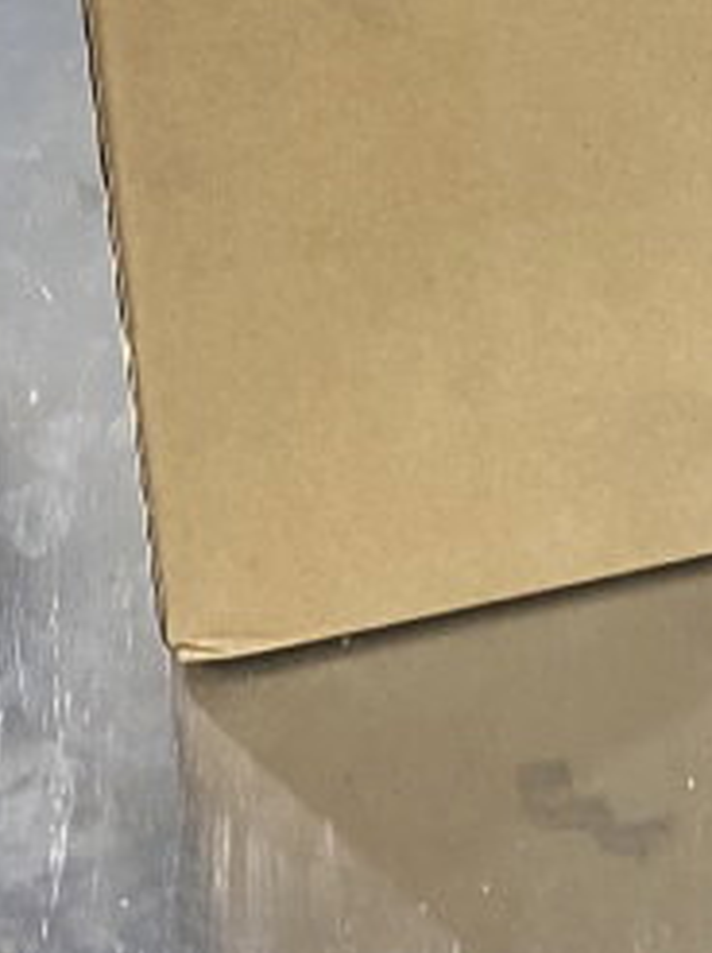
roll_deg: +2.8
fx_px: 2363
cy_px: -544
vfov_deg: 19.4
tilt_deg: -22.9
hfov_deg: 17.0
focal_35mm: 86
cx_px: 577
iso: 250
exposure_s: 1/60
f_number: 1.8
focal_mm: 4.25
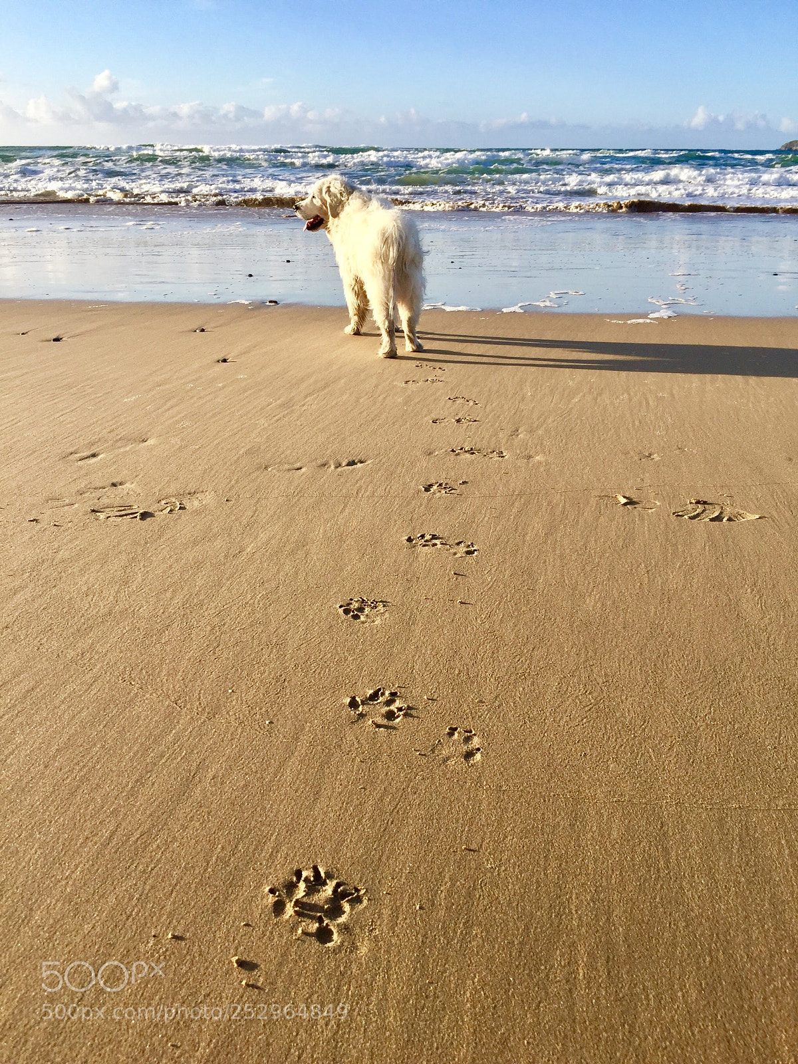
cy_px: 532
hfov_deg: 48.2
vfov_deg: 61.7
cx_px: 399
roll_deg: +0.2
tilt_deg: -22.2
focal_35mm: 29
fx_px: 891
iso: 32
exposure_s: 1/1464
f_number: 2.2
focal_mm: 4.15
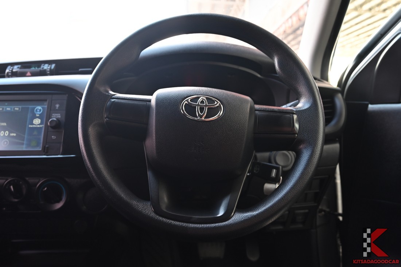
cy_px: 134
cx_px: 200
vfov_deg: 53.2
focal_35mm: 24
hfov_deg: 73.7
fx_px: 267
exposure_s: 1/30
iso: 560
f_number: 5.6
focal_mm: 24
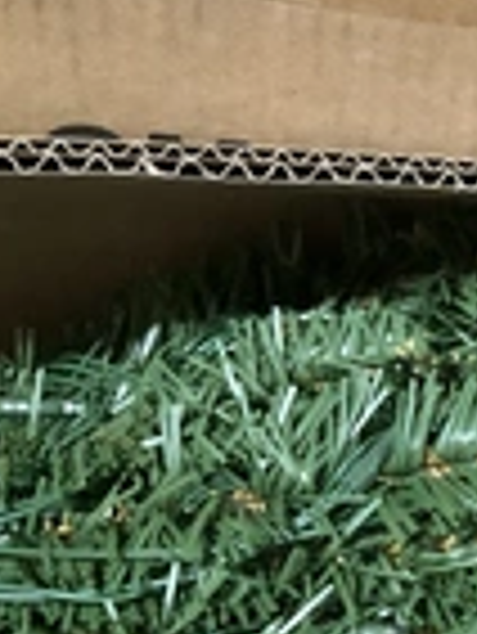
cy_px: 463
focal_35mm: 82
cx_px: 882
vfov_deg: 23.6
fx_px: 1504
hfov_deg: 15.3
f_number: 1.8
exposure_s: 1/30
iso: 400
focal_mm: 3
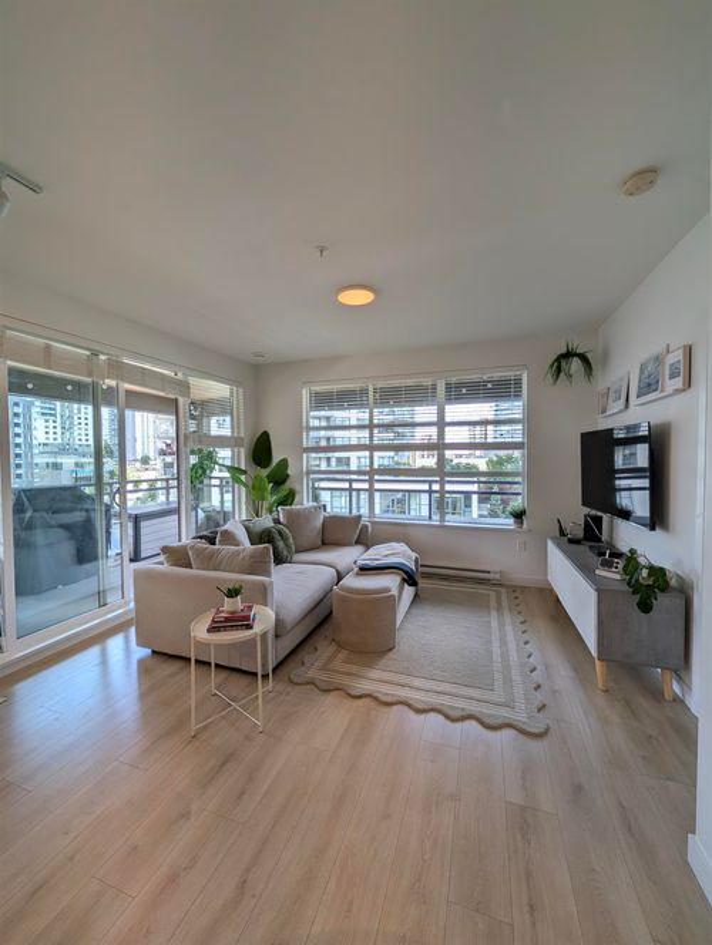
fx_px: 328
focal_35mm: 12
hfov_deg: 94.6
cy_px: 472
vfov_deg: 110.5
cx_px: 356
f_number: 1.7
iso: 46
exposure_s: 1/237
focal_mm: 2.02
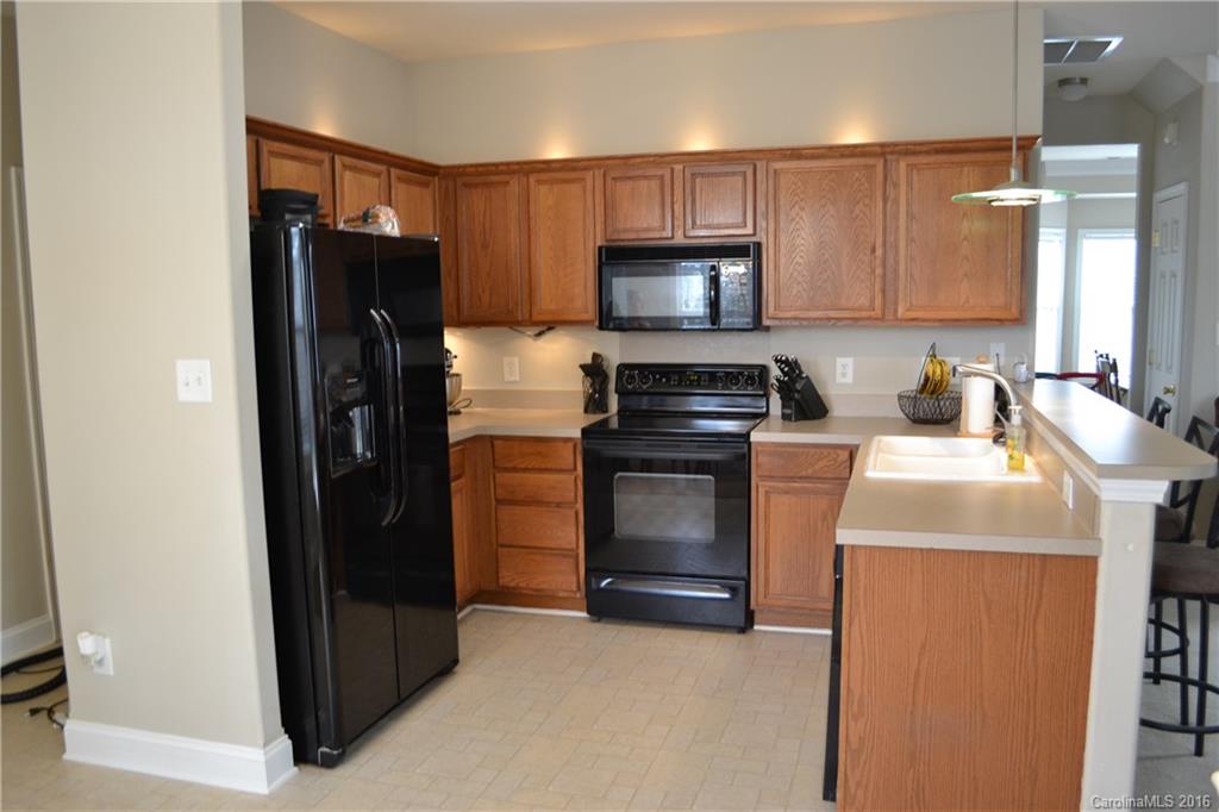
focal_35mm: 27
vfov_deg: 47.9
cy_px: 406
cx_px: 610
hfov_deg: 67.4
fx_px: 914
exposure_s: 1/25
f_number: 3.5
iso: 400
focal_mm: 18
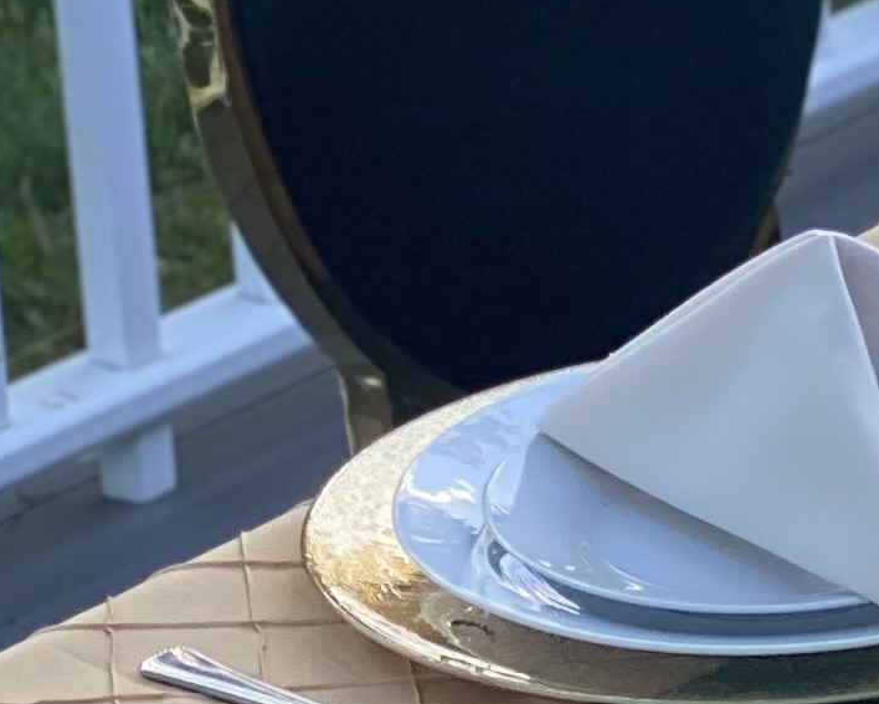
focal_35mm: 289
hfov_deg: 6.3
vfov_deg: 5.4
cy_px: 355
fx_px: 7521
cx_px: 2318
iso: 25
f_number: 2
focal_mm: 6
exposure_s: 1/122
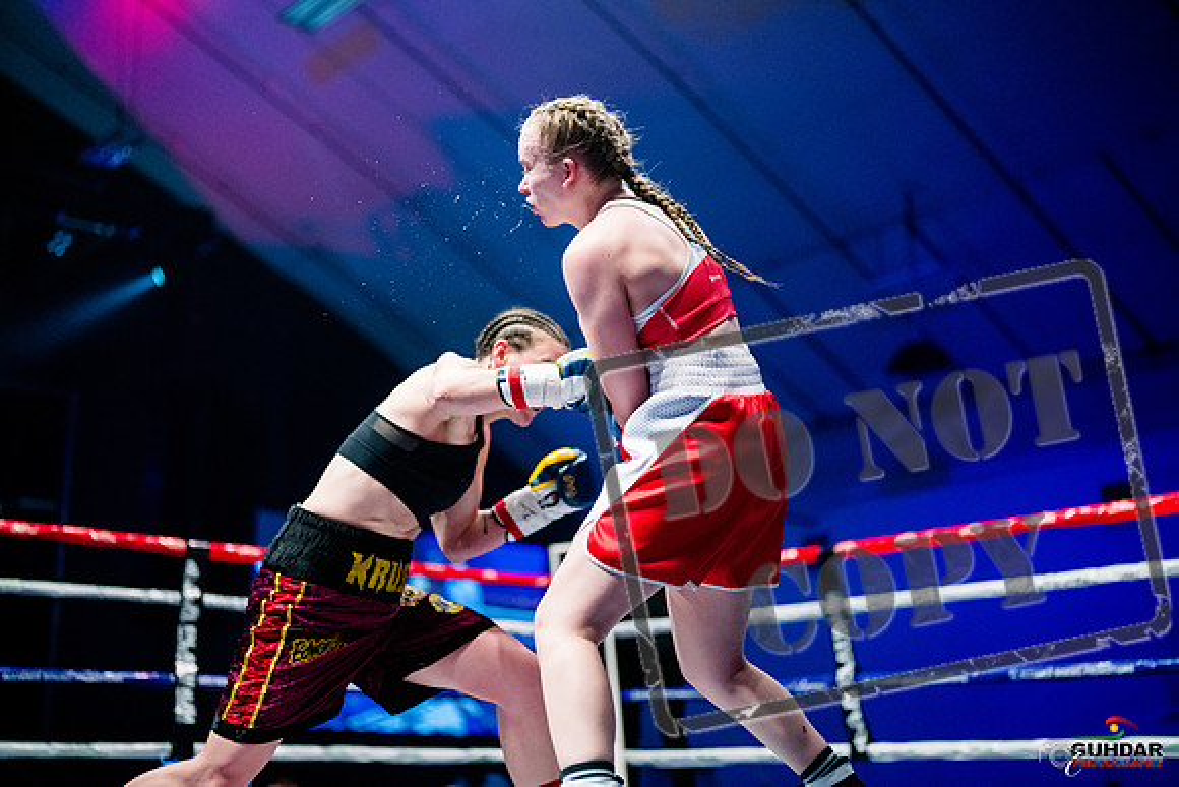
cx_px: 590
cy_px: 394
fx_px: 1638
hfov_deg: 39.6
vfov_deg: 27.0
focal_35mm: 50
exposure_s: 1/1250
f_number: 1.4
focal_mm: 50
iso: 5000
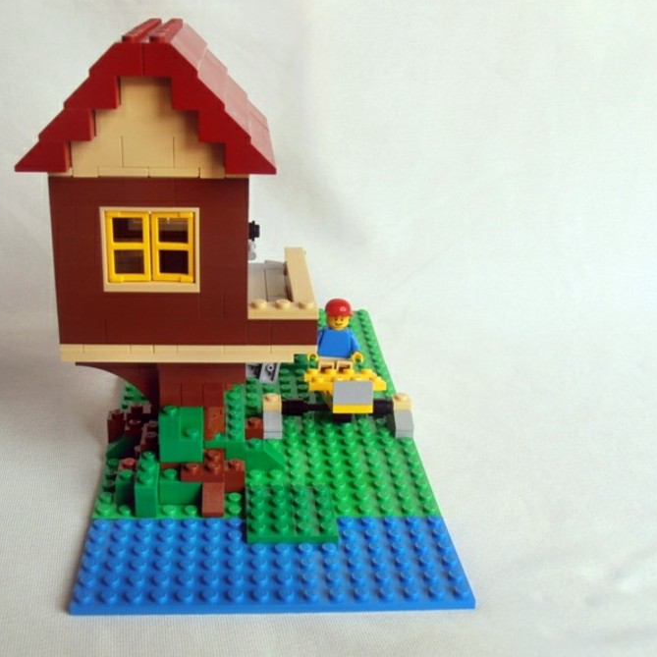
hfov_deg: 38.1
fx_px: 945
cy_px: 328
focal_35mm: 44
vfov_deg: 38.3
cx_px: 253
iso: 80
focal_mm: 6.61
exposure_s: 1/60
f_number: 3.9
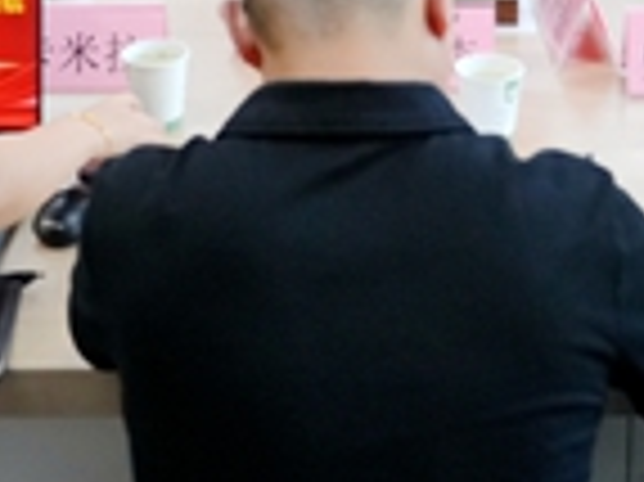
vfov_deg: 14.2
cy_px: -239
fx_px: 1803
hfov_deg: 20.2
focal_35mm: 97
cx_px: 347
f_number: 4
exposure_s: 1/160
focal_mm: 24
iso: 1000
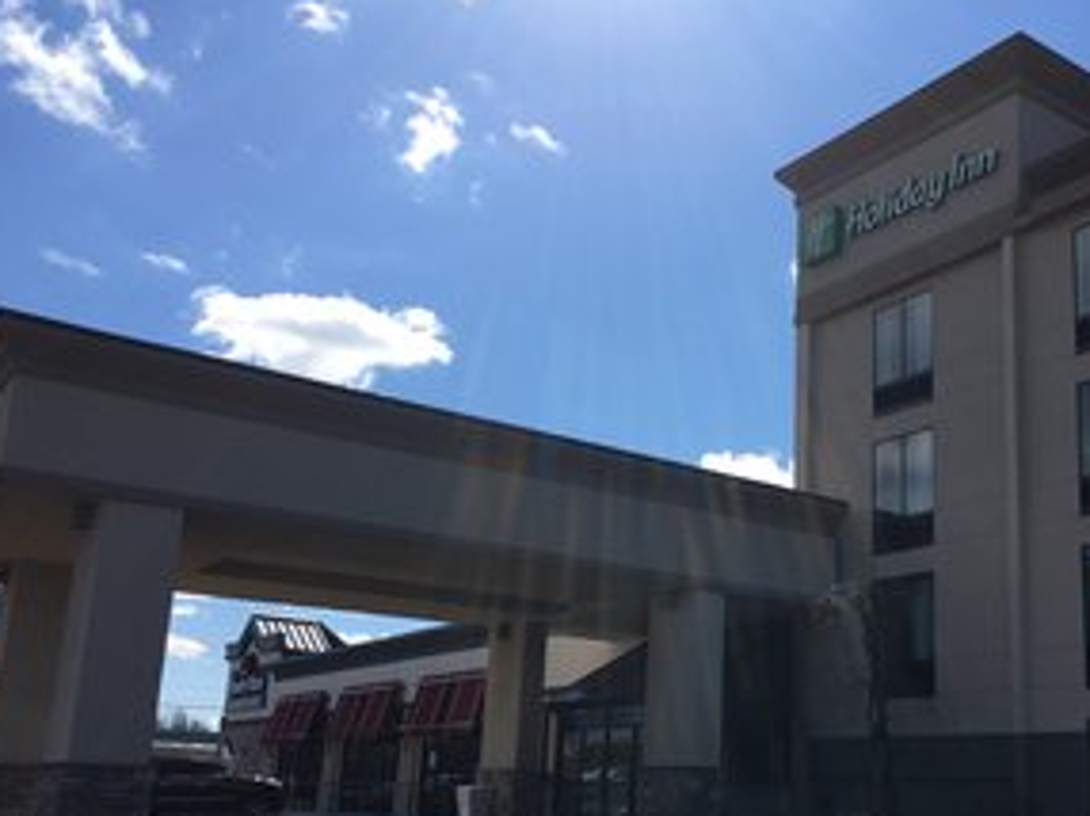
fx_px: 1227
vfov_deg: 36.4
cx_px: 709
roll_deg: -1.7
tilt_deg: +13.0
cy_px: 538
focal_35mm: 39
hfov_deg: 47.3
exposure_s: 1/2653
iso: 25
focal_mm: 4.15
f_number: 2.2
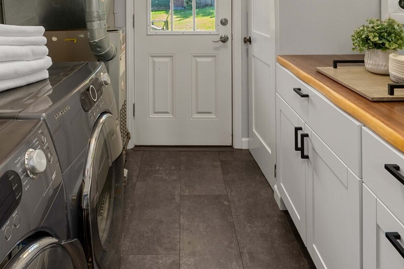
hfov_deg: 65.3
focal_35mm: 28
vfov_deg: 41.0
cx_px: 180
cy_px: 5
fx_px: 314
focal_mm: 14
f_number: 7.1
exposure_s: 1/13
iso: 1000
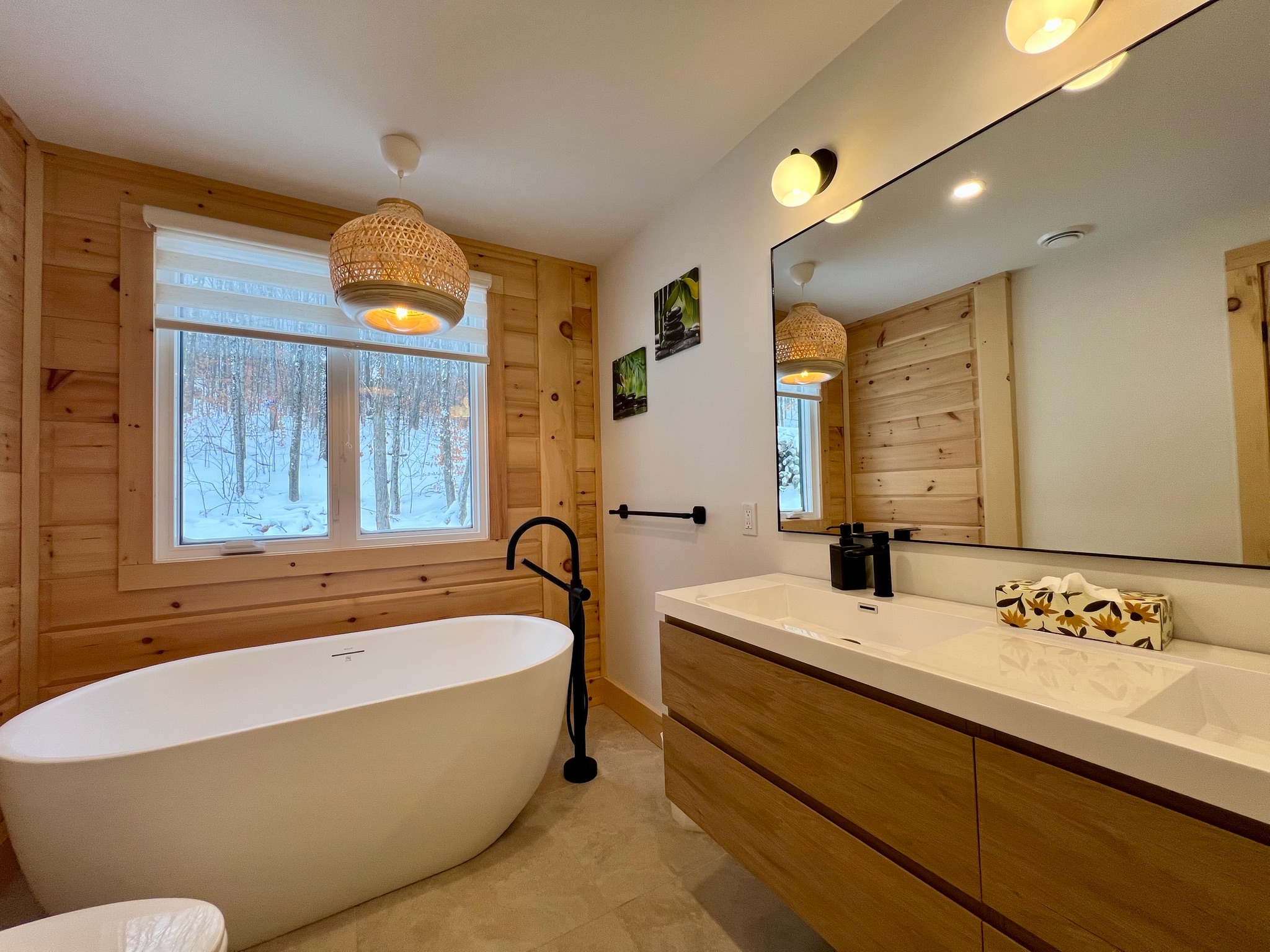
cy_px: 476
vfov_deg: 89.9
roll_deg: +1.9
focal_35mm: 13
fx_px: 477
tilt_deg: +1.1
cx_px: 635
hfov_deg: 106.2
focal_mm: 1.57
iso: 80
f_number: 1.8
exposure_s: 1/120
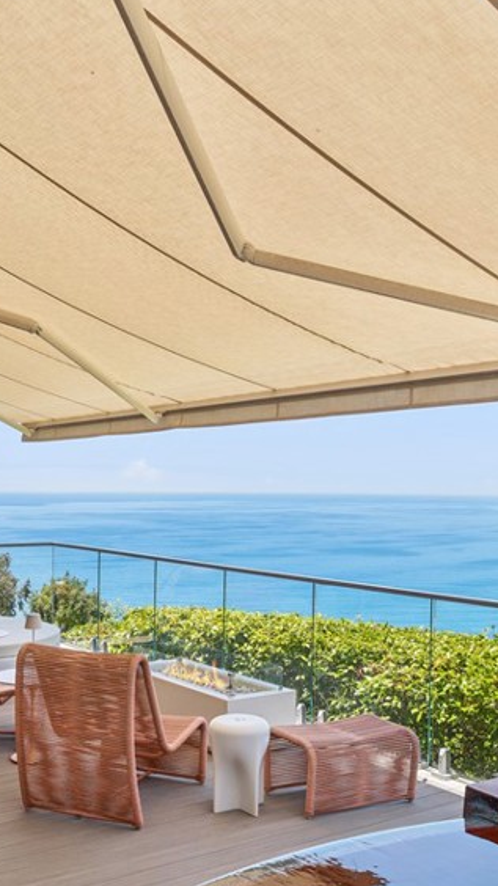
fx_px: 893
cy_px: 493
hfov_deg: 31.0
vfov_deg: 52.7
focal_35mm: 38
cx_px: 178
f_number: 9
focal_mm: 20
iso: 100
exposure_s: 1/250
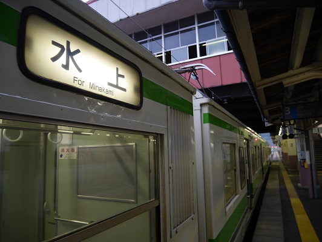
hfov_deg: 71.5
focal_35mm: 24
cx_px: 161
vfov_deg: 56.9
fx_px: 223
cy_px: 121
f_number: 3.5
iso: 400
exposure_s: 1/60
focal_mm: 12
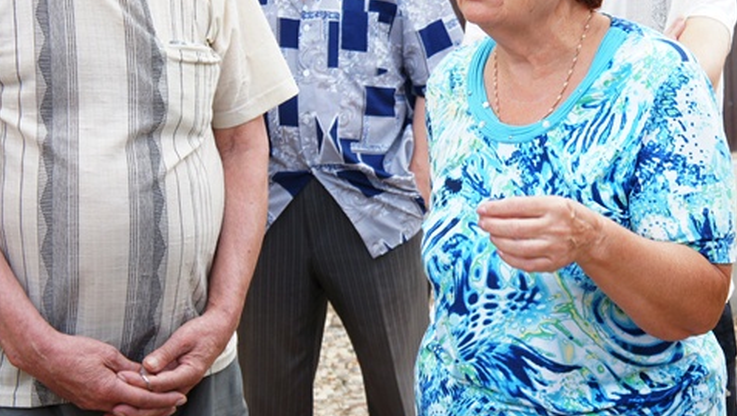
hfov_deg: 19.6
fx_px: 2109
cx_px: 570
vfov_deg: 11.2
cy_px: 114
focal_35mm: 108
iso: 200
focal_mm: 41
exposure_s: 1/125
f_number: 5.6
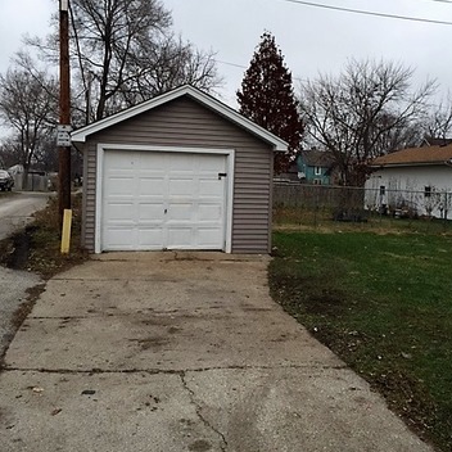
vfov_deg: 47.1
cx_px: 229
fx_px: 517
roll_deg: -1.6
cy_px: 195
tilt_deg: -2.0
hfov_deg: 47.2
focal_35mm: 35
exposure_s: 1/1099
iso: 32
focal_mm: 4.15
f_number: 2.2
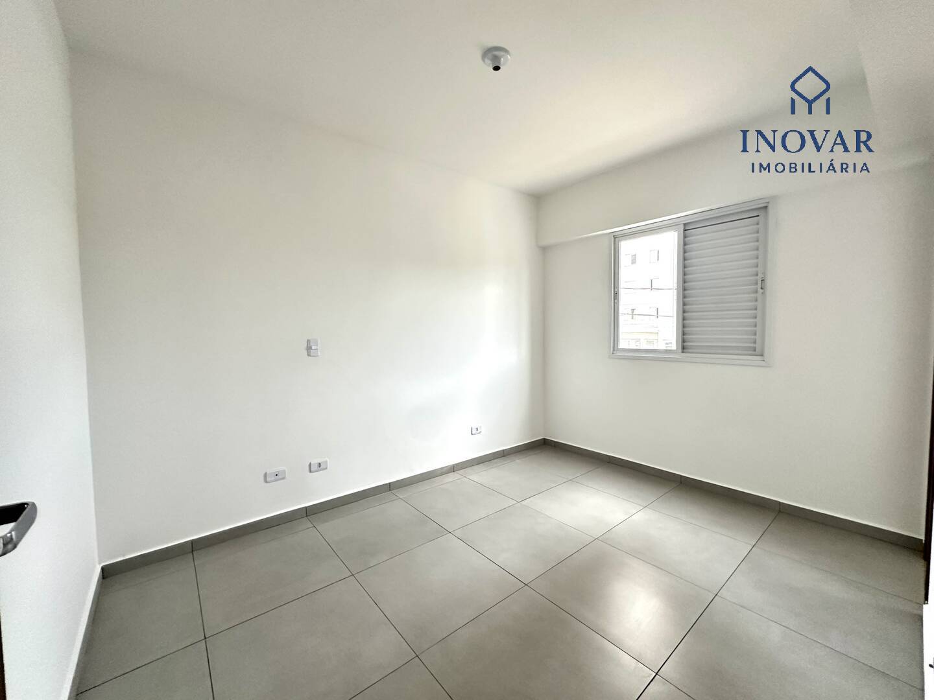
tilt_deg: -3.5
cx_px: 467
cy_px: 350
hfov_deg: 102.1
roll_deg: +1.5
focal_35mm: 14
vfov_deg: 85.7
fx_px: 378
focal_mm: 2.22
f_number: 2.2
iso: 320
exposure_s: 1/99
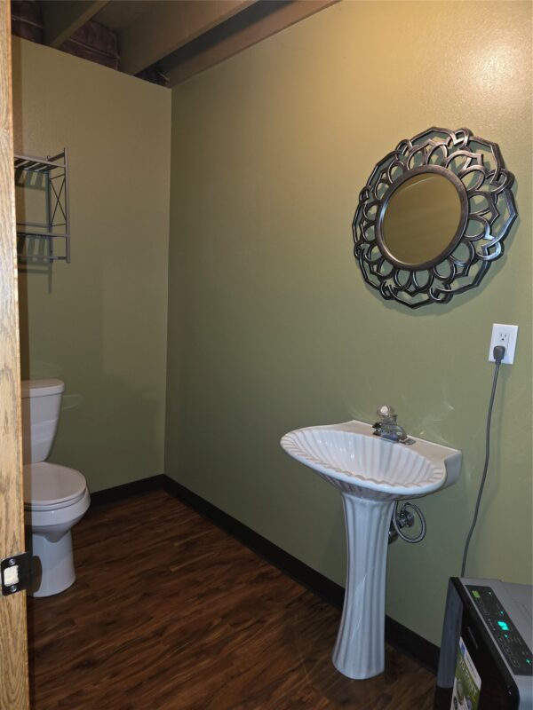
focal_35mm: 23
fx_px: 472
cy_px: 355
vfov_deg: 73.9
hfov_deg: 58.9
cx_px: 266
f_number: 1.7
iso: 125
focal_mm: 6.3
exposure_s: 1/12.9
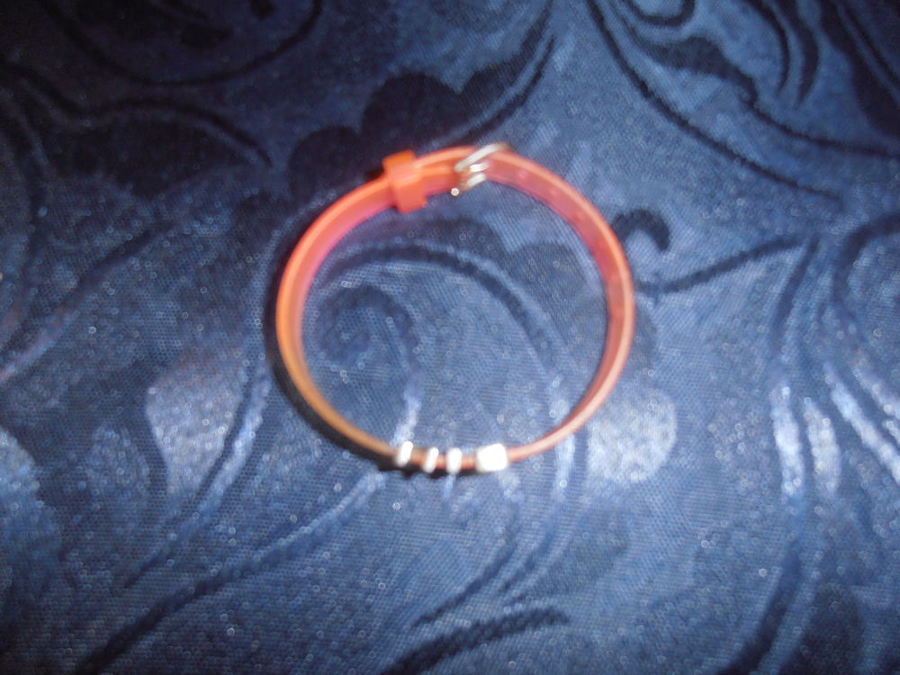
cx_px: 450
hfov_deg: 71.6
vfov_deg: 56.8
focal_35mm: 24
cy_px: 338
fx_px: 624
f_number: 3
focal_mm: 4.2
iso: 125
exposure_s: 1/30
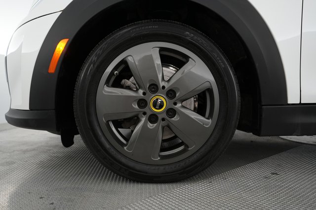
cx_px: 158
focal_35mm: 28
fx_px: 246
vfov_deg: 46.4
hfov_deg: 65.5
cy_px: 105
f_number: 2.8
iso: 1000
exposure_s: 1/80
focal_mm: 28
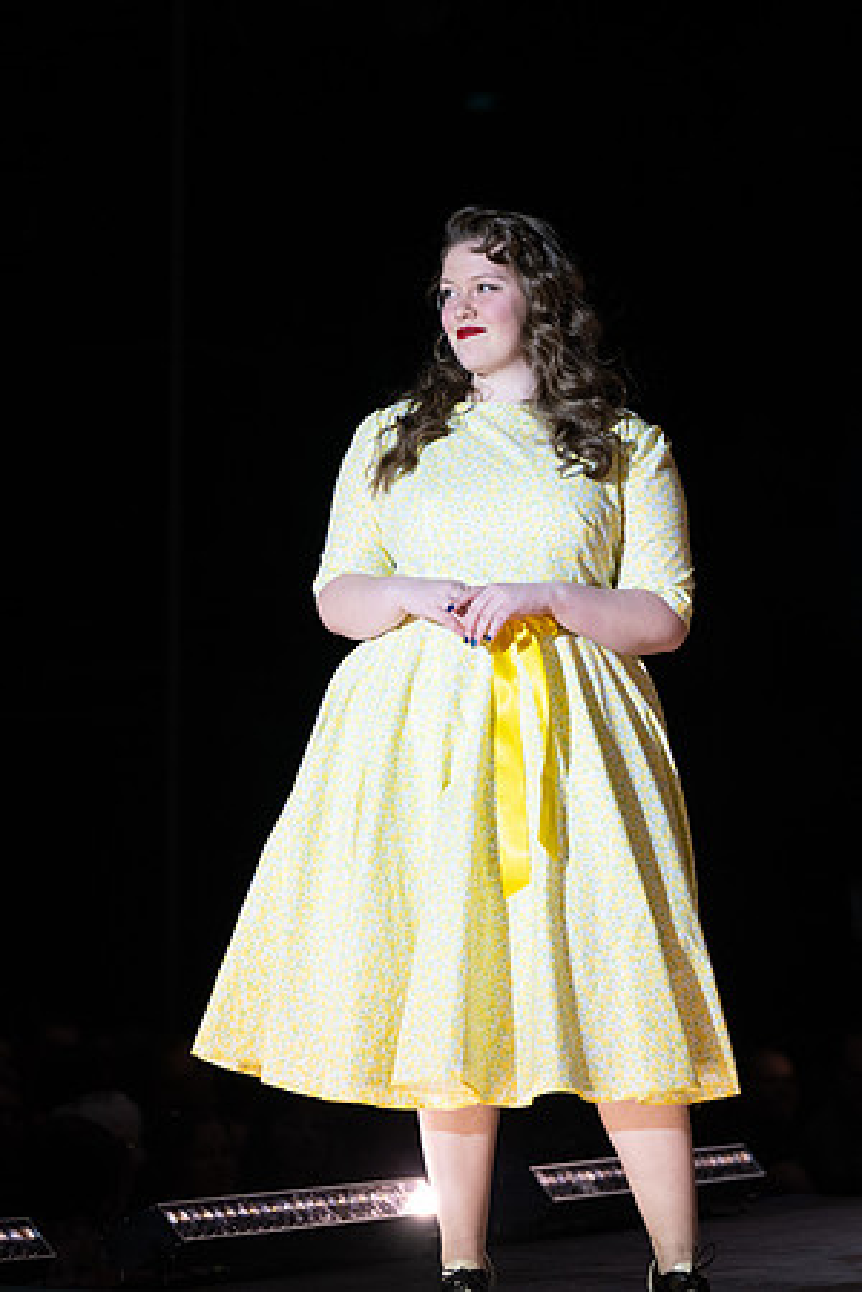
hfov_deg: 8.7
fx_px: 5656
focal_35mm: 158
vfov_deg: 13.0
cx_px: 469
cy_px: 646
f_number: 3.5
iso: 800
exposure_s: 1/500
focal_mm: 105
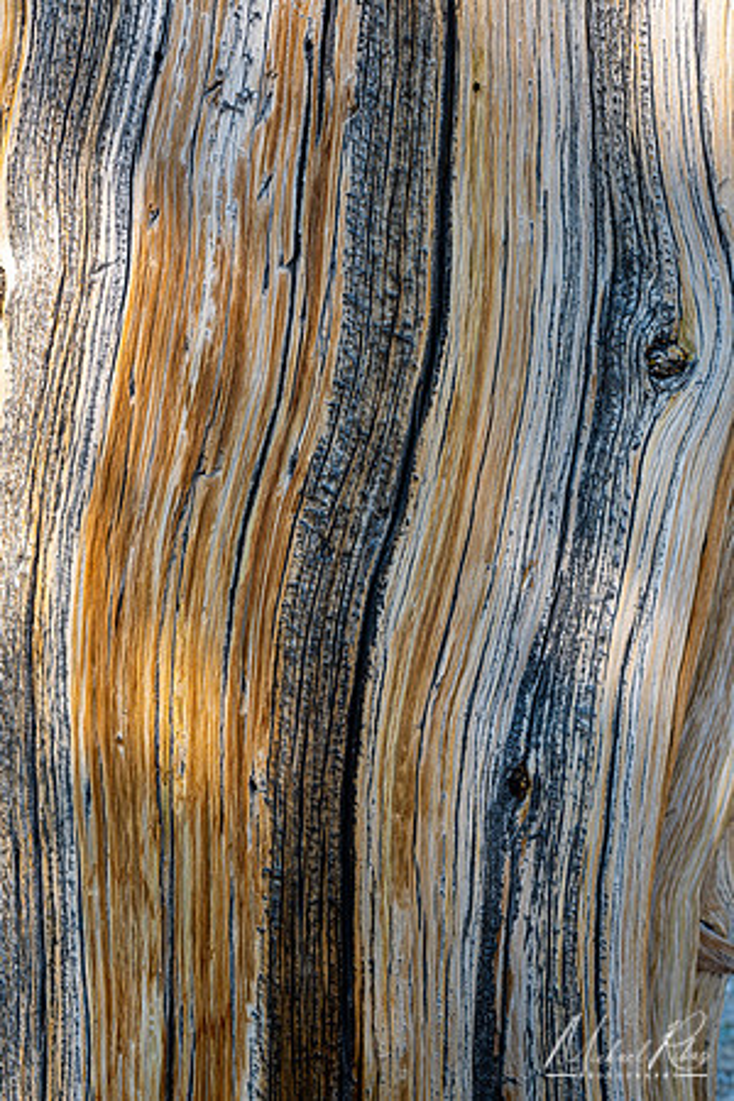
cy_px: 550
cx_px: 367
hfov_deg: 27.0
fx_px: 1529
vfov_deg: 39.6
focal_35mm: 50
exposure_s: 1/60
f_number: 8
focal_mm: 50
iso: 100
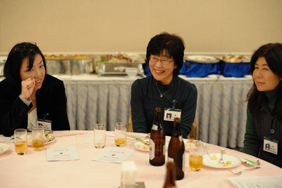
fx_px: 391
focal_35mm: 50
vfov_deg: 27.0
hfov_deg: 39.6
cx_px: 141
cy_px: 94
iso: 1100
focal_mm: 50
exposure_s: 1/100
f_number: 2.8
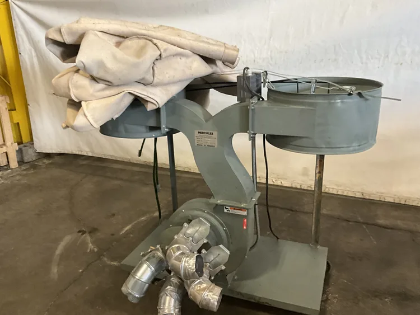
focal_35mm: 29
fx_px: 352
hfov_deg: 61.6
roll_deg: +3.8
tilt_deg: -19.0
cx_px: 210
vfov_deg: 48.3
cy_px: 158
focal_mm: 3
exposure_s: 1/60
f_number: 1.8
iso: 200
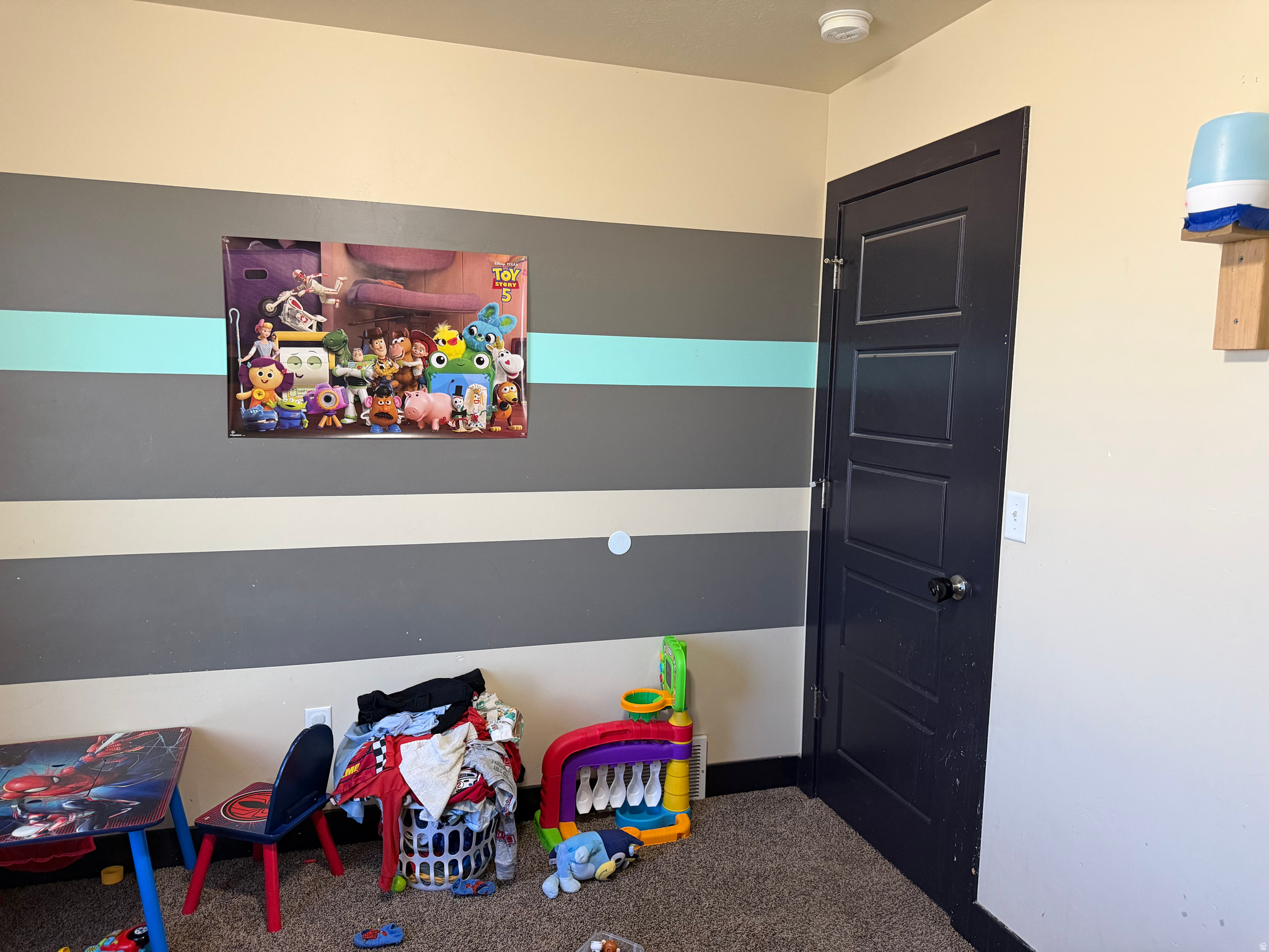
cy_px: 476
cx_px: 634
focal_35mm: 24
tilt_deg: -5.0
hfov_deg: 71.6
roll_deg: -0.6
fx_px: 880
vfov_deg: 56.8
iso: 400
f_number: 1.78
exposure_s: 1/60
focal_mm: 6.76
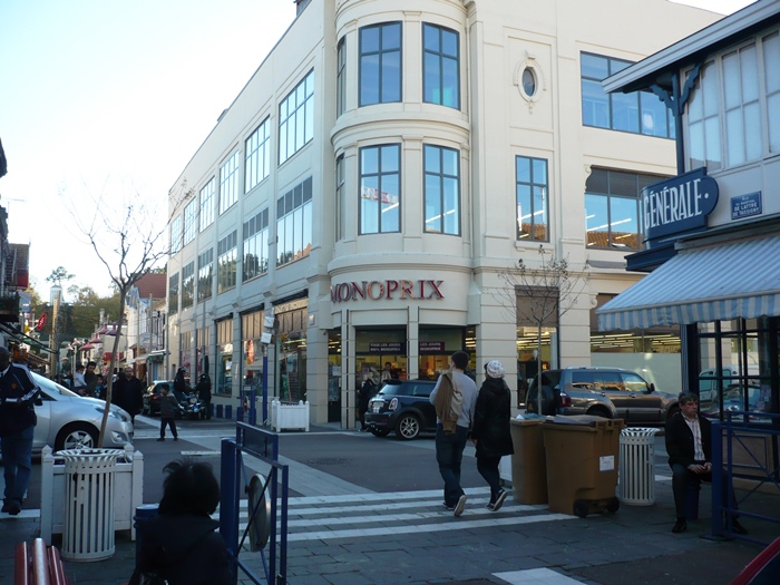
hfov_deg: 52.6
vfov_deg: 40.7
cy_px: 292
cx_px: 390
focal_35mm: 35
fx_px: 789
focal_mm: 5.8
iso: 100
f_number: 2.8
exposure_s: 1/250
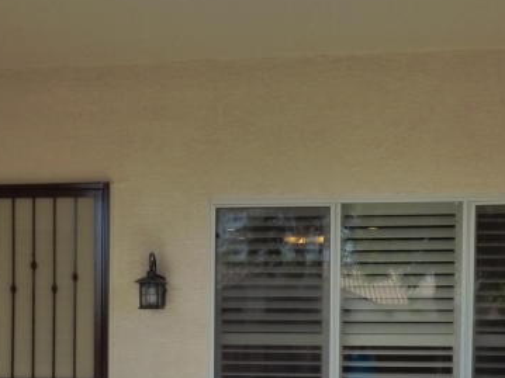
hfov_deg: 33.8
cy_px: 372
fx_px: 831
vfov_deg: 24.5
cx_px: 228
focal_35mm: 57
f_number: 2.8
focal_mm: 3.58
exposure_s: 1/1000
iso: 400
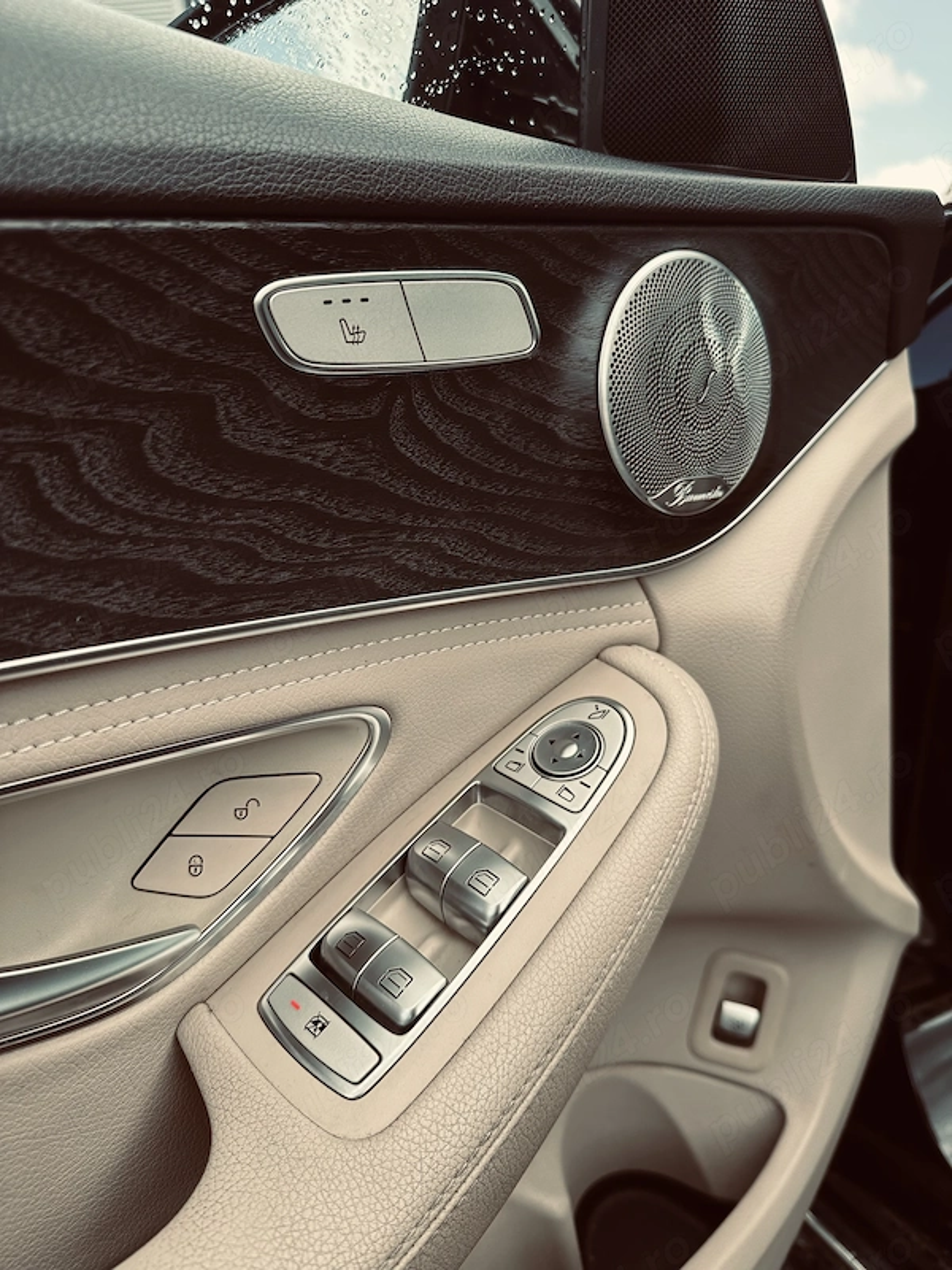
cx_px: 476
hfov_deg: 56.8
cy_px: 635
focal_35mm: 24
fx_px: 880
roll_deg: +2.5
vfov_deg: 71.6
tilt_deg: -13.4
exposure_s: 1/767
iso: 80
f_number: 1.78
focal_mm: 6.86
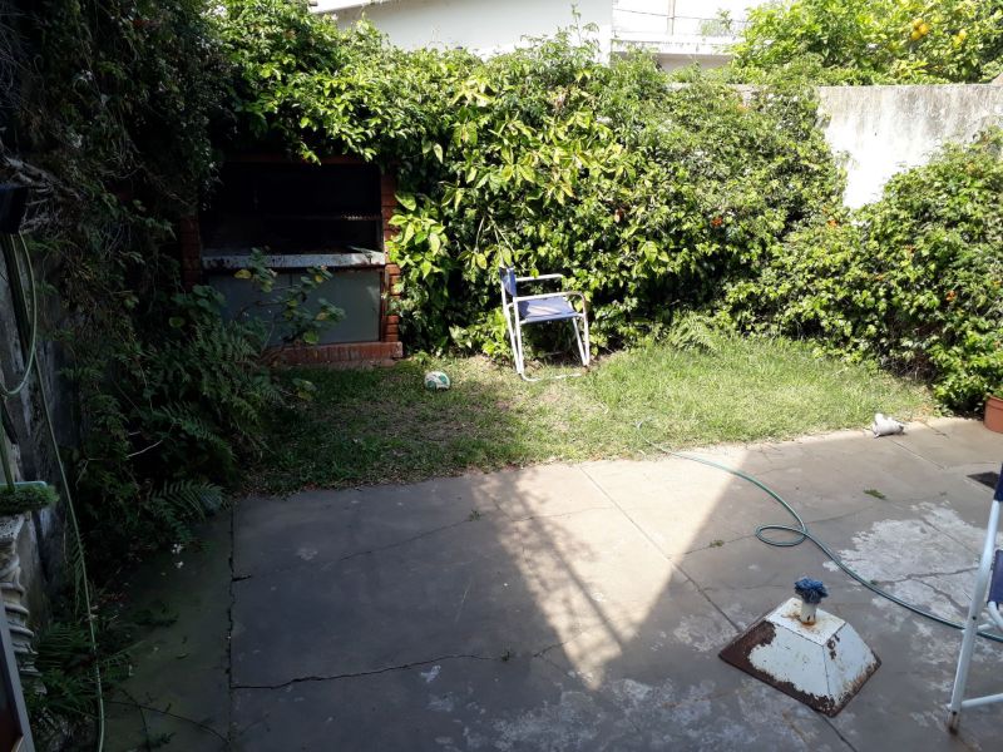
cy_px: 376
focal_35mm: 27
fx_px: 782
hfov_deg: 65.3
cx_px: 502
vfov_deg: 51.4
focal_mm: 3.6
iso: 40
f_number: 1.9
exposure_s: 1/292
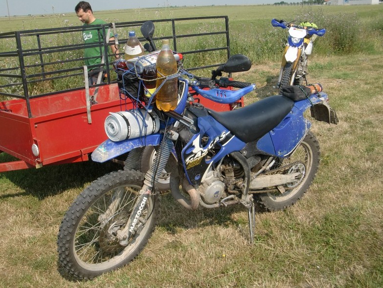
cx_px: 187
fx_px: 432
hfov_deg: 47.8
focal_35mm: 39
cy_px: 142
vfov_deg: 36.8
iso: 64
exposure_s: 1/500
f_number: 3.9
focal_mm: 6.66
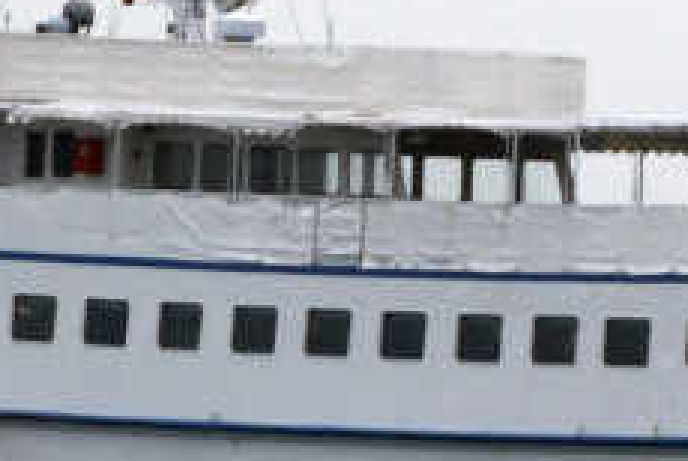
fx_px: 14964
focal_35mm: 782
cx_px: 562
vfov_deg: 1.8
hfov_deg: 2.6
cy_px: -30
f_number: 5
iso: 125
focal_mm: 150
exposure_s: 1/250
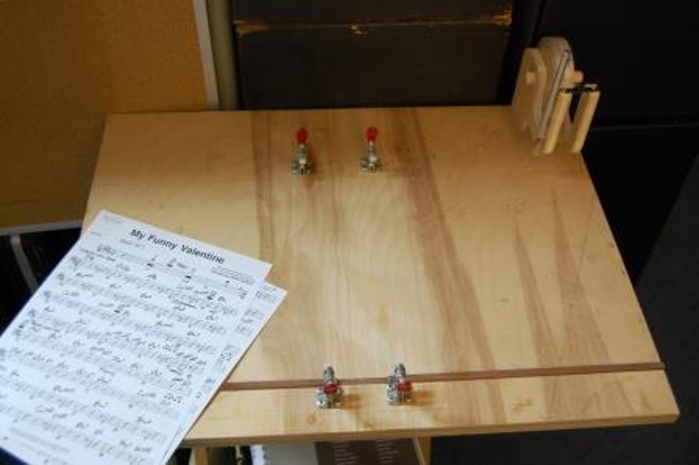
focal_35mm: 39
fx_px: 757
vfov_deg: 34.2
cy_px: 232
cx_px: 350
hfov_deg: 49.6
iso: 800
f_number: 4
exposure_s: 1/25
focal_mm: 26
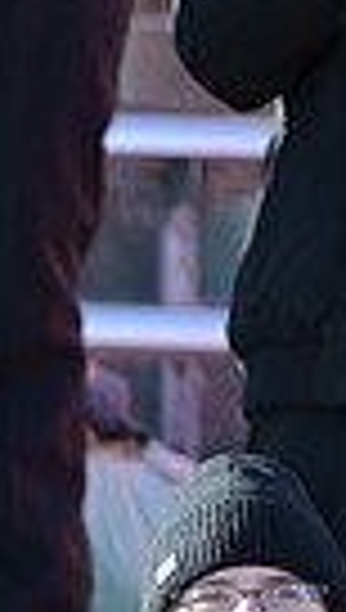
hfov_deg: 1.4
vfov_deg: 2.4
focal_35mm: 892
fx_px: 14477
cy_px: 623
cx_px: -894
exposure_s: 1/1600
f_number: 2.8
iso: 560
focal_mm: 200
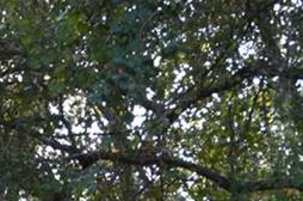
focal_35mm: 198
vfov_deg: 6.6
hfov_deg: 10.4
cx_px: 183
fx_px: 1664
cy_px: 462
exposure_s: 1/60
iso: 100
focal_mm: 21
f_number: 4
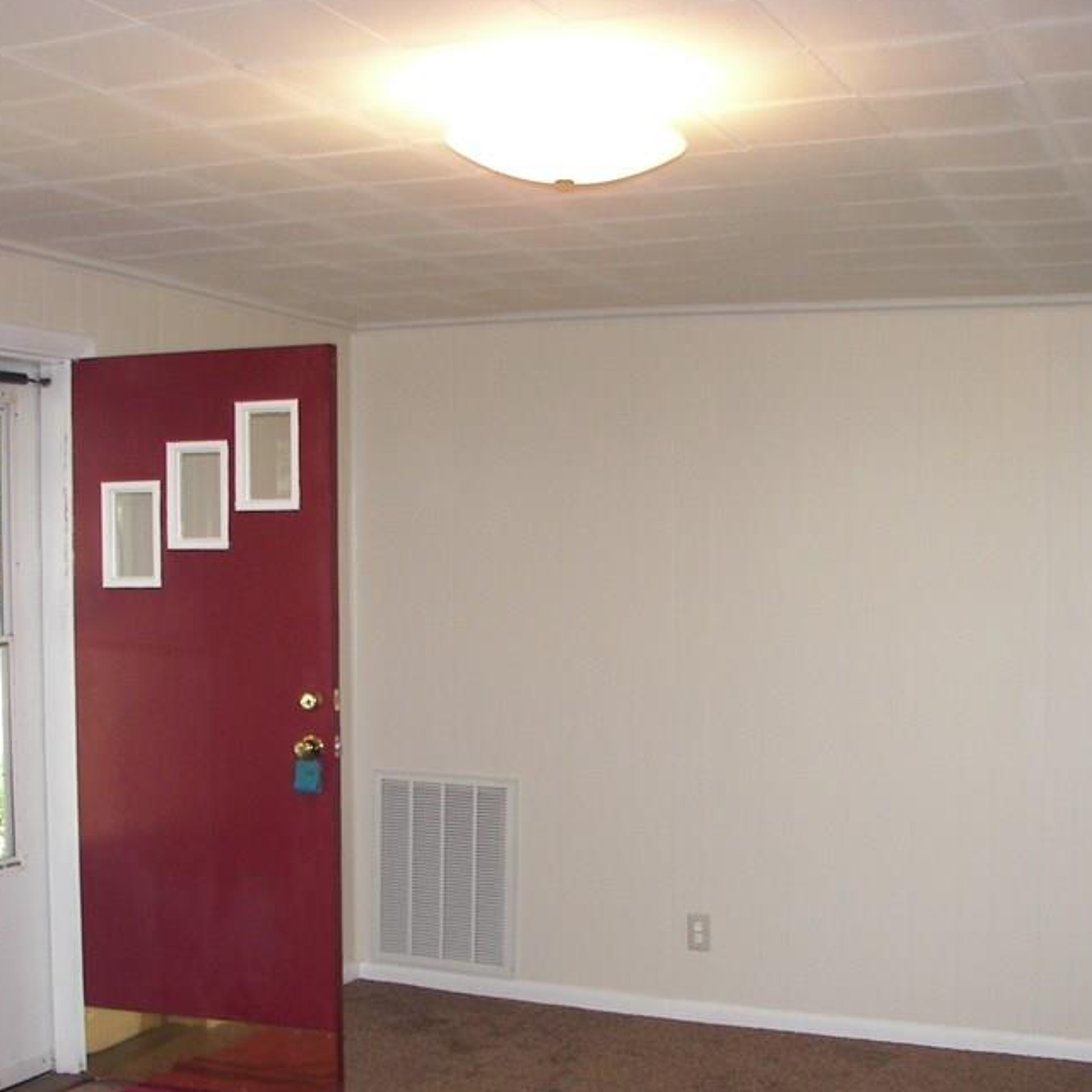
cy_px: 631
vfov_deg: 33.3
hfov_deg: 33.4
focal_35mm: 51
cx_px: 562
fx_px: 1820
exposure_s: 1/30
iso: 100
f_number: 2.8
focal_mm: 6
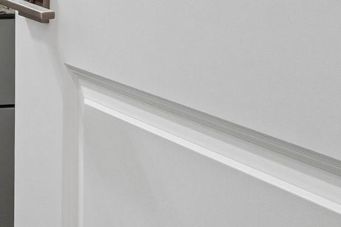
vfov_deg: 20.6
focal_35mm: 60
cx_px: -272
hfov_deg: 21.6
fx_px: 568
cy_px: -72
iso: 400
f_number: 8
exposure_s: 1/20
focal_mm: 10
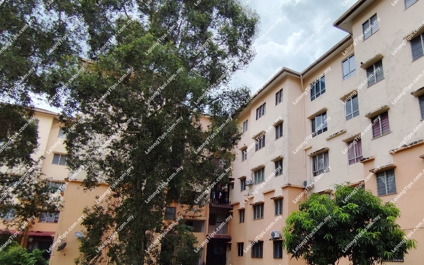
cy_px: 147
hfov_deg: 69.1
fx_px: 289
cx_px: 303
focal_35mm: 25
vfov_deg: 49.2
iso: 50
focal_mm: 1.65
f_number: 2.2
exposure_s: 1/3157
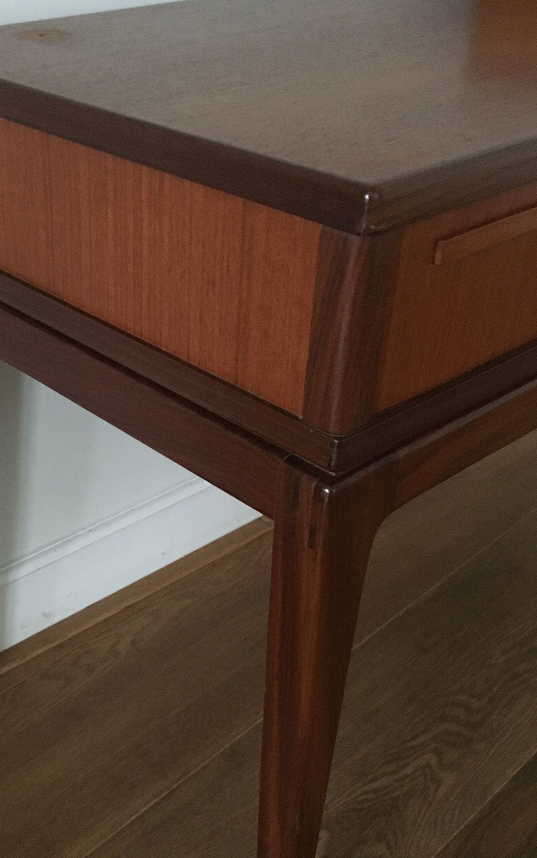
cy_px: 493
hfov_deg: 28.8
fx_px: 1030
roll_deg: -0.1
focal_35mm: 44
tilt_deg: -32.6
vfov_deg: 45.1
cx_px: 131
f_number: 2.2
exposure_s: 1/17
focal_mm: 4.15
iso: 400
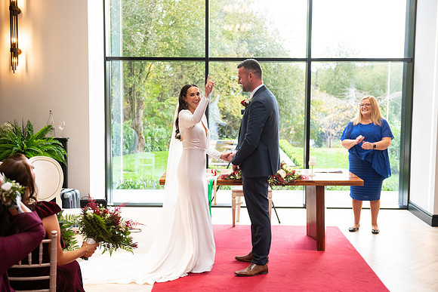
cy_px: 146
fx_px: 584
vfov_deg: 28.1
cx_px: 219
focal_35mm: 48
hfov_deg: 41.1
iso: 800
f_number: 3.5
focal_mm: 48
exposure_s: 1/160
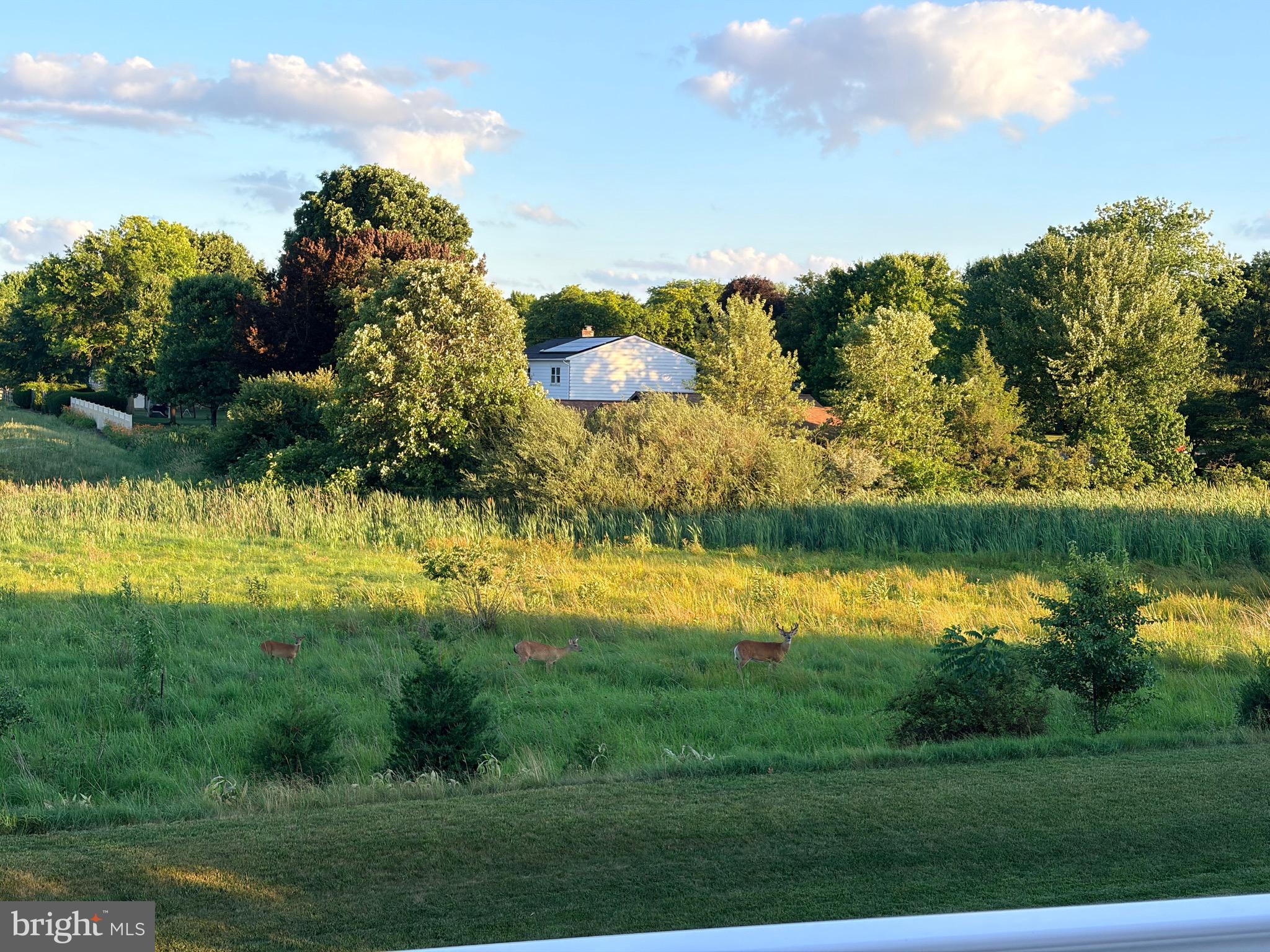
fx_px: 1908
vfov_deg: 28.0
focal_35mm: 52
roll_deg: -0.8
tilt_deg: -3.3
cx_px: 635
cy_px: 476
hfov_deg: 36.8
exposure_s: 1/765
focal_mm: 5.96
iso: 32
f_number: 1.6
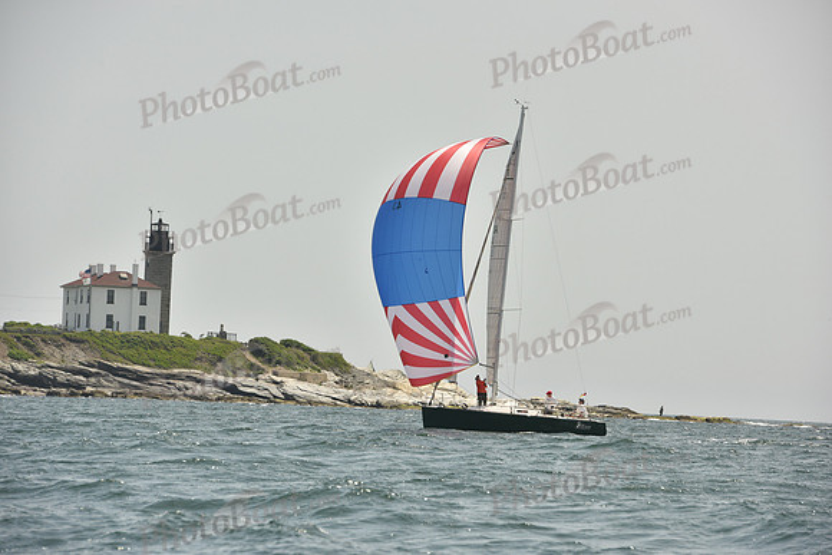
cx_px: 416
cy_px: 278
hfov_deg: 10.3
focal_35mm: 200
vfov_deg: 6.9
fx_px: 4623
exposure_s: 1/1600
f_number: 9
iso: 400
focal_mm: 200
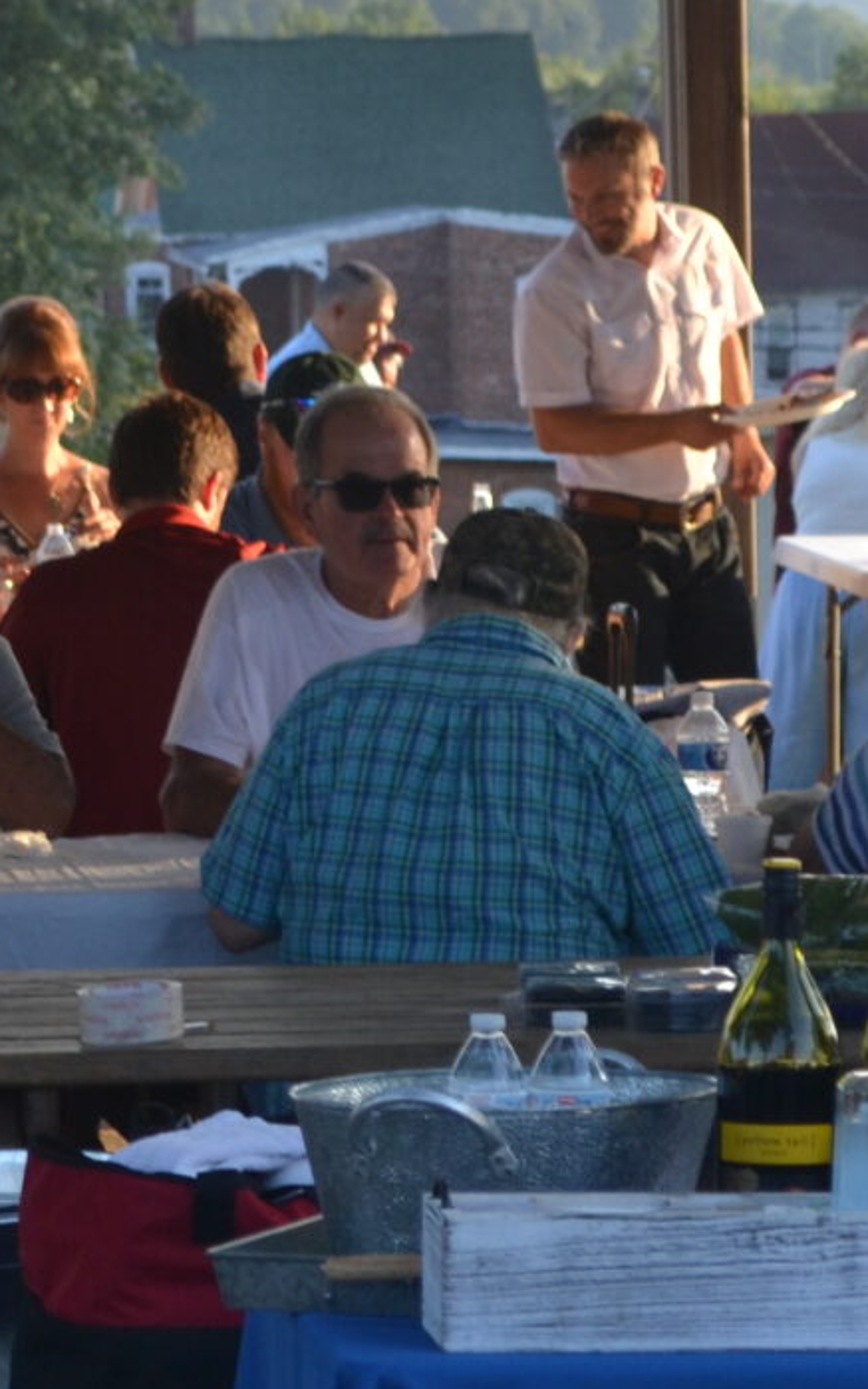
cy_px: 750
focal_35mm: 206
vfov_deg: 10.2
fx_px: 7795
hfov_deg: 6.4
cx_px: 266
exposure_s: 1/125
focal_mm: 46
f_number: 5.6
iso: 220
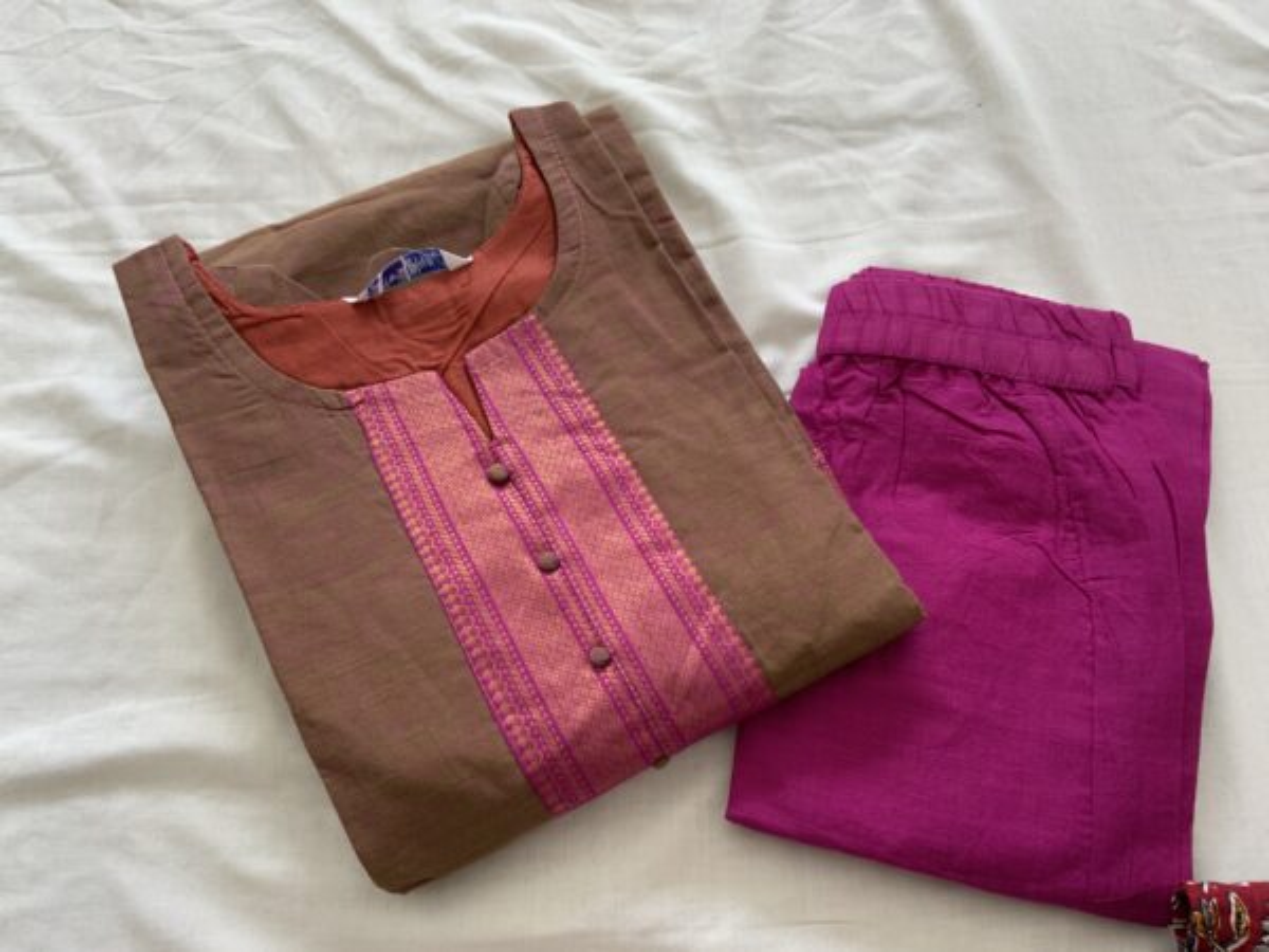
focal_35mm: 29
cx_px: 634
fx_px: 1063
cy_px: 476
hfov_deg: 61.7
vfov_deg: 48.2
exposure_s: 1/122
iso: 20
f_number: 1.8
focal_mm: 3
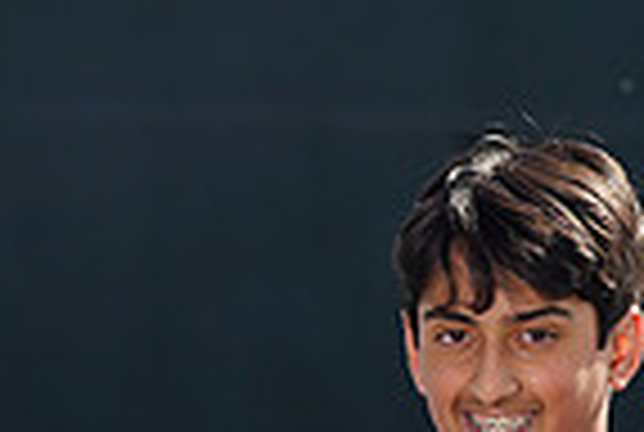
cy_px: 776
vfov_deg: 1.5
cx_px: 293
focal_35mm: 914
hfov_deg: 2.3
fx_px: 16384
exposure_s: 1/250
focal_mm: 226
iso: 100
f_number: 8
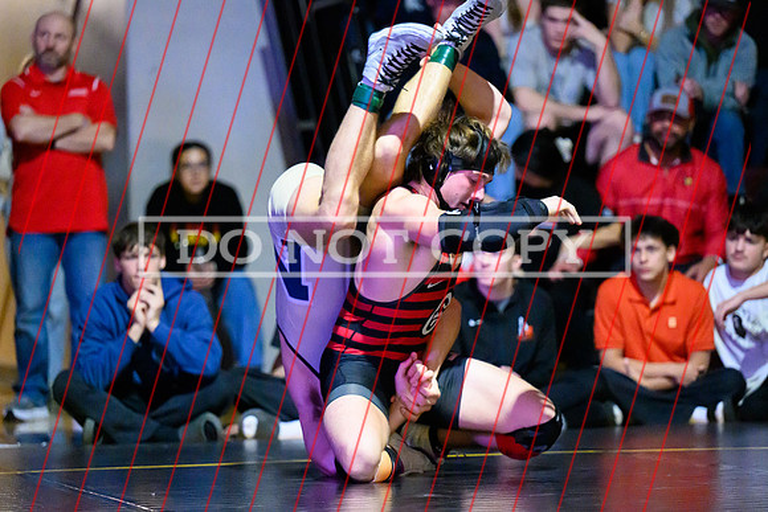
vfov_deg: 7.2
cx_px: 396
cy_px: 303
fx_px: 4069
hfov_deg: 10.8
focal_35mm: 191
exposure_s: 1/500
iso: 12800
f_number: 2.8
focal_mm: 160
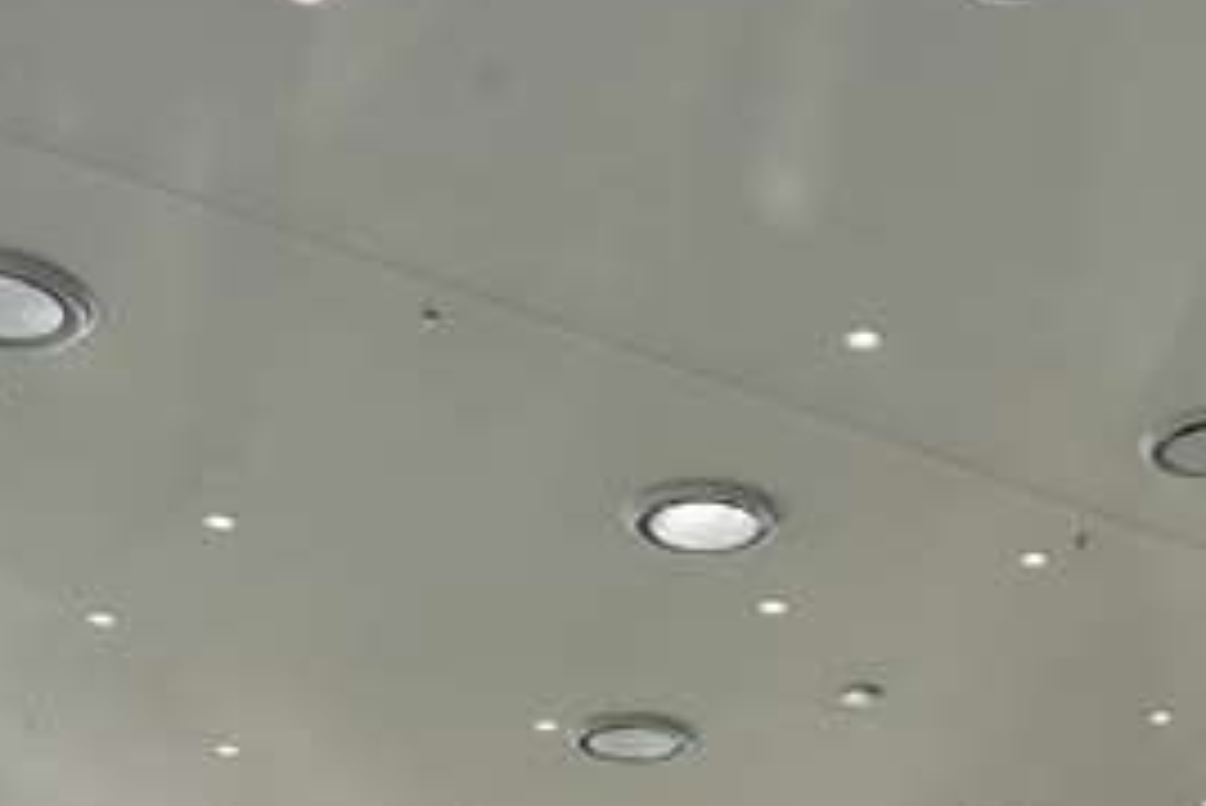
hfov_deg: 26.5
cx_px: 814
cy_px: 1668
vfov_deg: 14.5
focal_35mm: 76
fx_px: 2547
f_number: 13
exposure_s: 1/50
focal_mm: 17
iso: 500
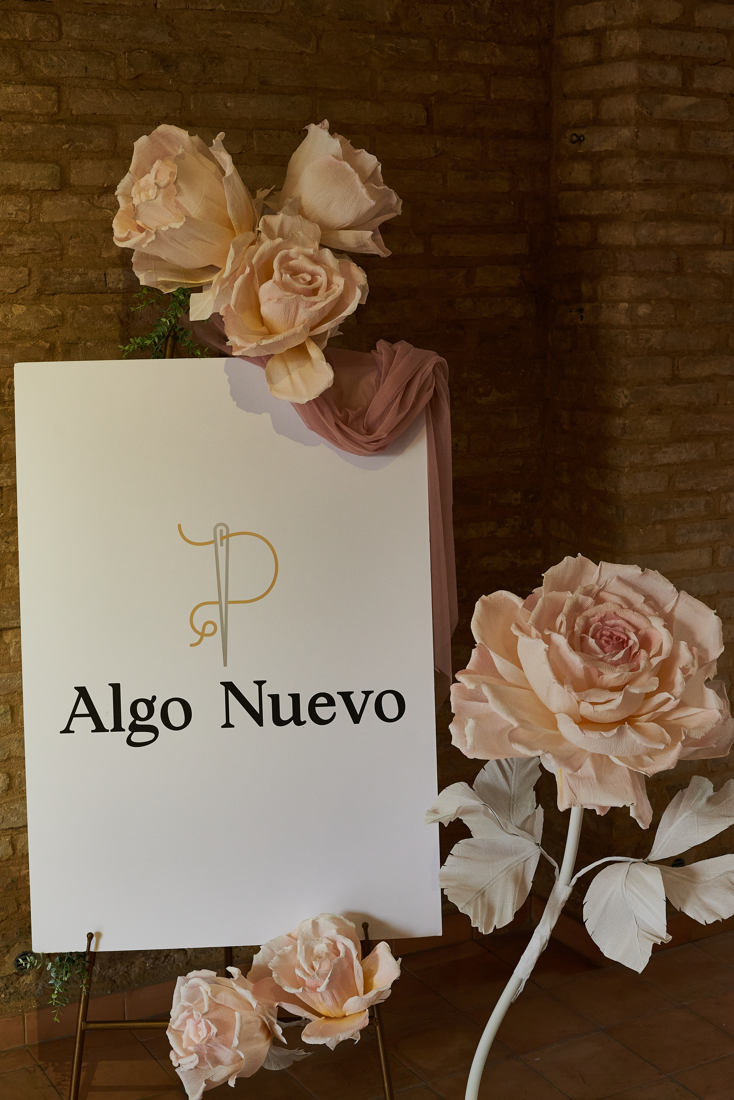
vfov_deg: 39.6
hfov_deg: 27.0
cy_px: 550
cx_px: 367
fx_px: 1528
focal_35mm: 50
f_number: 5
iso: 2500
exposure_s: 1/80
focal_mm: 50
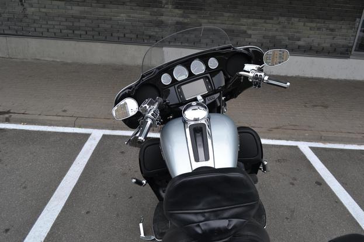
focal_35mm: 27
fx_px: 273
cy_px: 121
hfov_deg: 67.4
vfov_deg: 47.9
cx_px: 182
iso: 220
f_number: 5.6
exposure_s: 1/125
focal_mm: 18
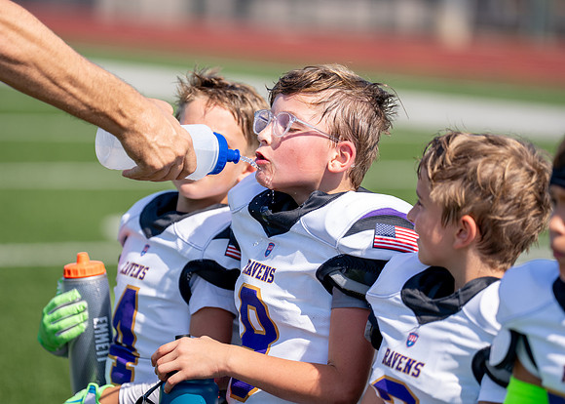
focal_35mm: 219
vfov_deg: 6.6
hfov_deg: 9.2
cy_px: 192
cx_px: 270
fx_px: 3515
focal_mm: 191
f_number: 2.8
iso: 200
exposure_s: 1/2000
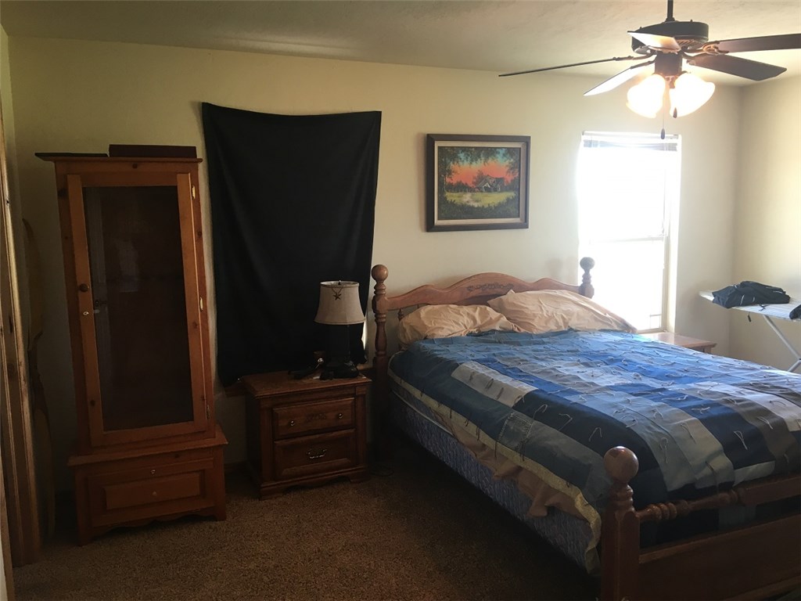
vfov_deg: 48.2
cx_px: 400
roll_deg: +1.0
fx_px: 671
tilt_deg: -6.8
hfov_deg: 61.7
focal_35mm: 29
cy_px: 300
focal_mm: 4.15
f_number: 2.2
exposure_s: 1/30
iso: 64
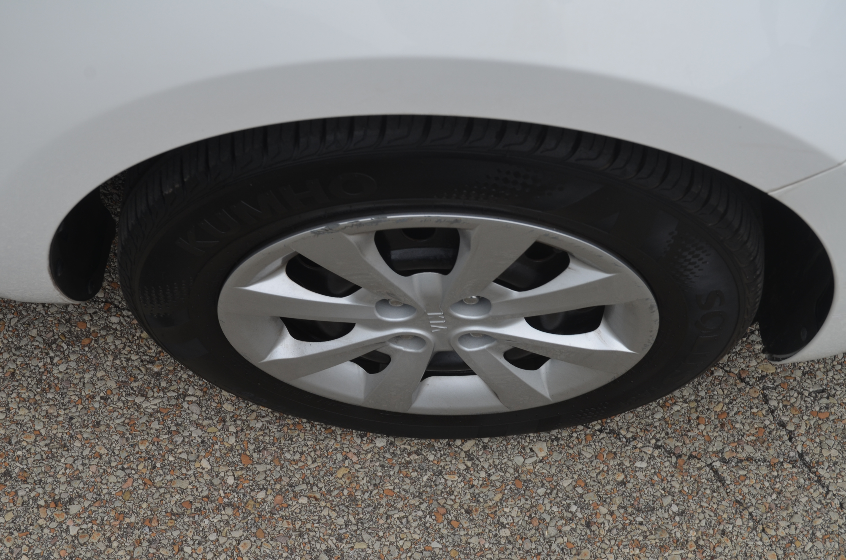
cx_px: 423
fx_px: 1196
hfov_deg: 39.0
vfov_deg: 26.4
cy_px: 280
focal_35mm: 51
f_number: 7.1
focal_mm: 34
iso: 200
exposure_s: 1/200
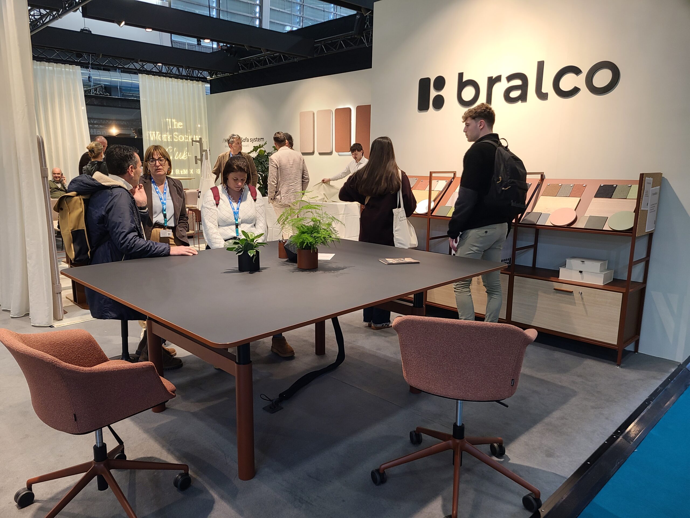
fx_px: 518
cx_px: 345
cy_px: 259
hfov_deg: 67.3
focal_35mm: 26
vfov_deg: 53.1
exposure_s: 1/50
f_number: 1.8
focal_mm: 5.4
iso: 64
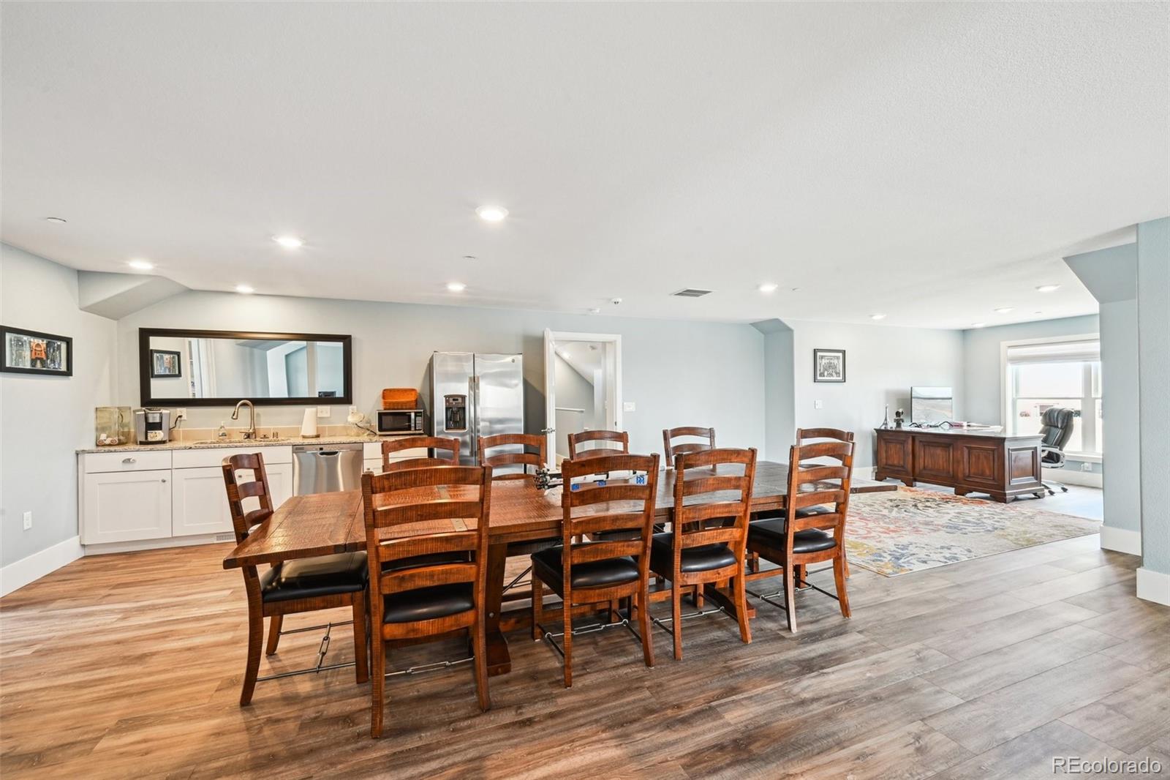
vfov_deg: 81.2
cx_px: 585
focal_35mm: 14
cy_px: 390
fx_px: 455
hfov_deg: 104.3
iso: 400
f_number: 11
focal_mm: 14
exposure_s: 1/5
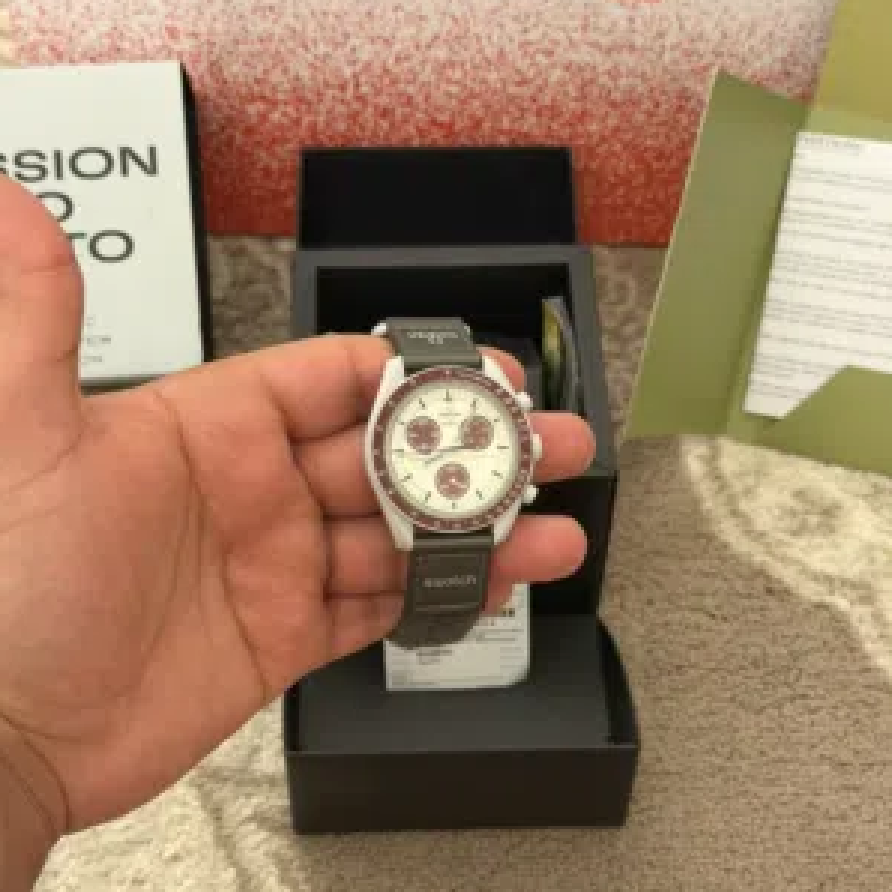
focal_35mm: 57
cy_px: 494
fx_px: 1662
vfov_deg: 30.0
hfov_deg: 30.0
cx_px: 446
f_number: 1.78
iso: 320
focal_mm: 6.76
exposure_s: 1/33
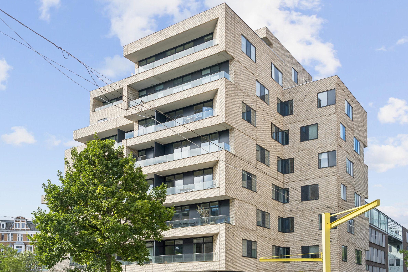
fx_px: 431
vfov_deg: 35.0
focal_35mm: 38
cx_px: 189
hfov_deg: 50.6
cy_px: 154
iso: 64
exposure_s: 1/250
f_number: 4
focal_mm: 30
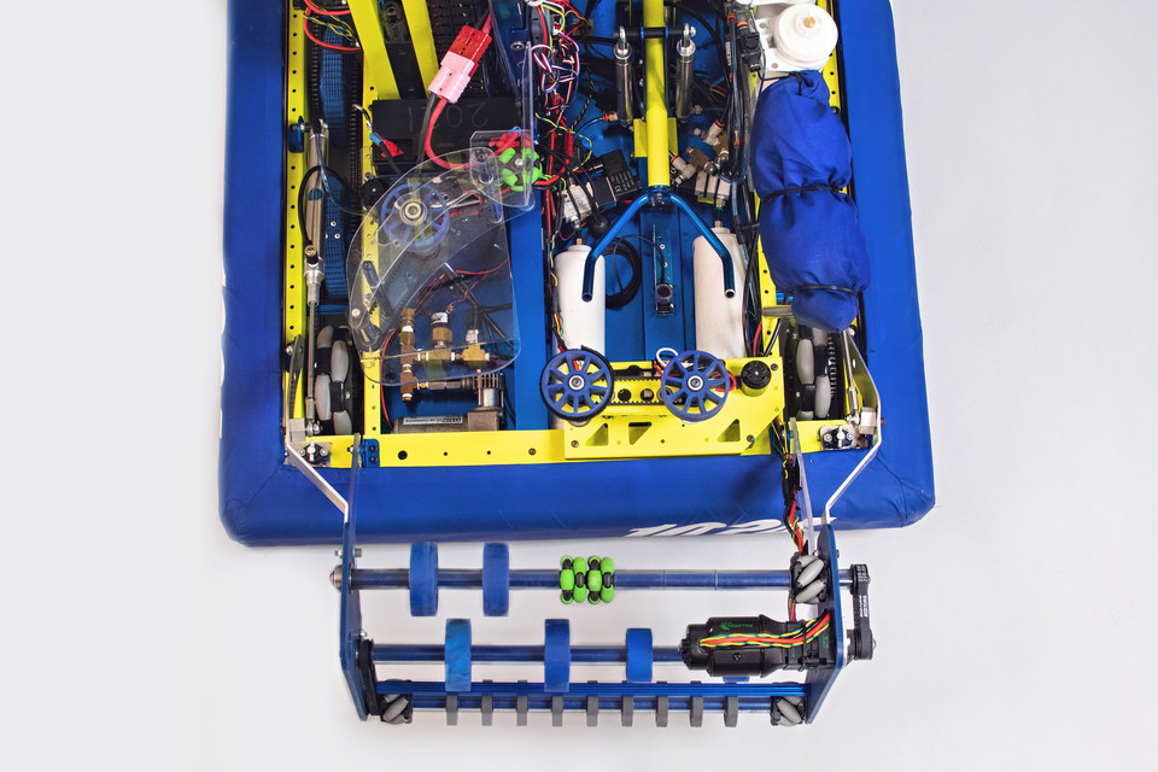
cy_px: 386
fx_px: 1689
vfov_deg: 25.8
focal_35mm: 52
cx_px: 579
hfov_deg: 37.9
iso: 1000
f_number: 7.1
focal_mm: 35
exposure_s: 1/25
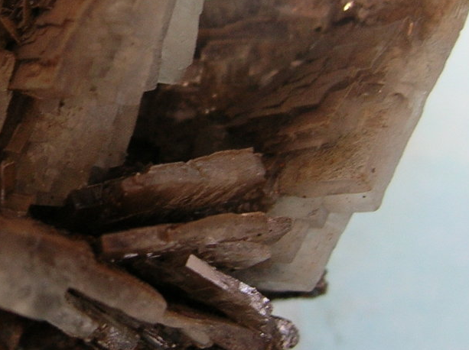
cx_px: 15
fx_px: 1272
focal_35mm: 94
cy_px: 118
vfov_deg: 15.7
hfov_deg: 20.3
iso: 50
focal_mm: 6
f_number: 2.7
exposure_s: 1/6.6
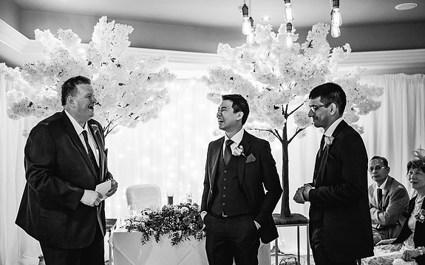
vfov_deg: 35.3
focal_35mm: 36
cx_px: 211
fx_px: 417
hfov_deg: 54.0
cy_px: 134
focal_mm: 35
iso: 2000
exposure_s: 1/250
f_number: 1.4
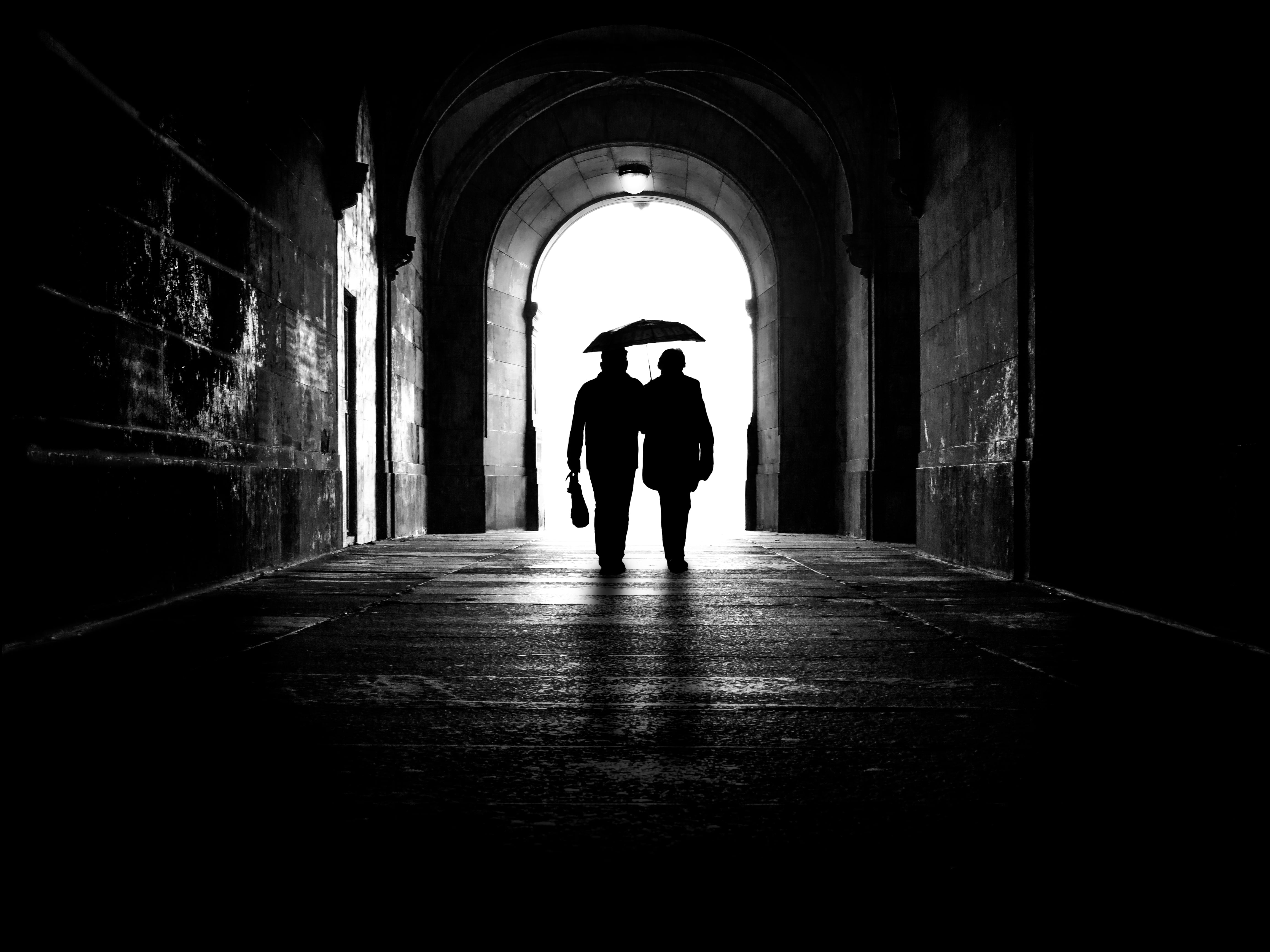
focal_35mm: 50
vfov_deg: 29.1
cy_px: 476
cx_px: 635
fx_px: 1834
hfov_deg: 38.2
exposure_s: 1/30
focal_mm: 25
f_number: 7.1
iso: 200
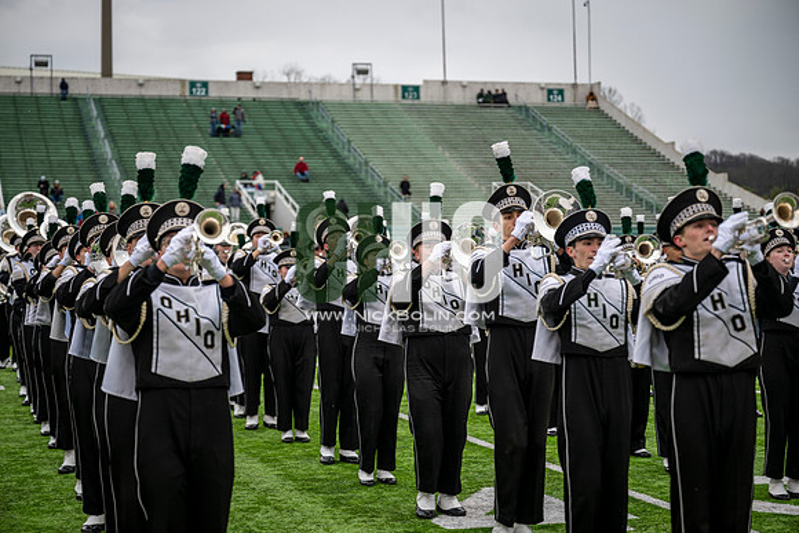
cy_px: 266
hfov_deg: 28.8
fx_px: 1554
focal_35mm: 70
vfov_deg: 19.5
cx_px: 400
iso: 100
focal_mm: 70
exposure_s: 1/500
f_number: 2.8
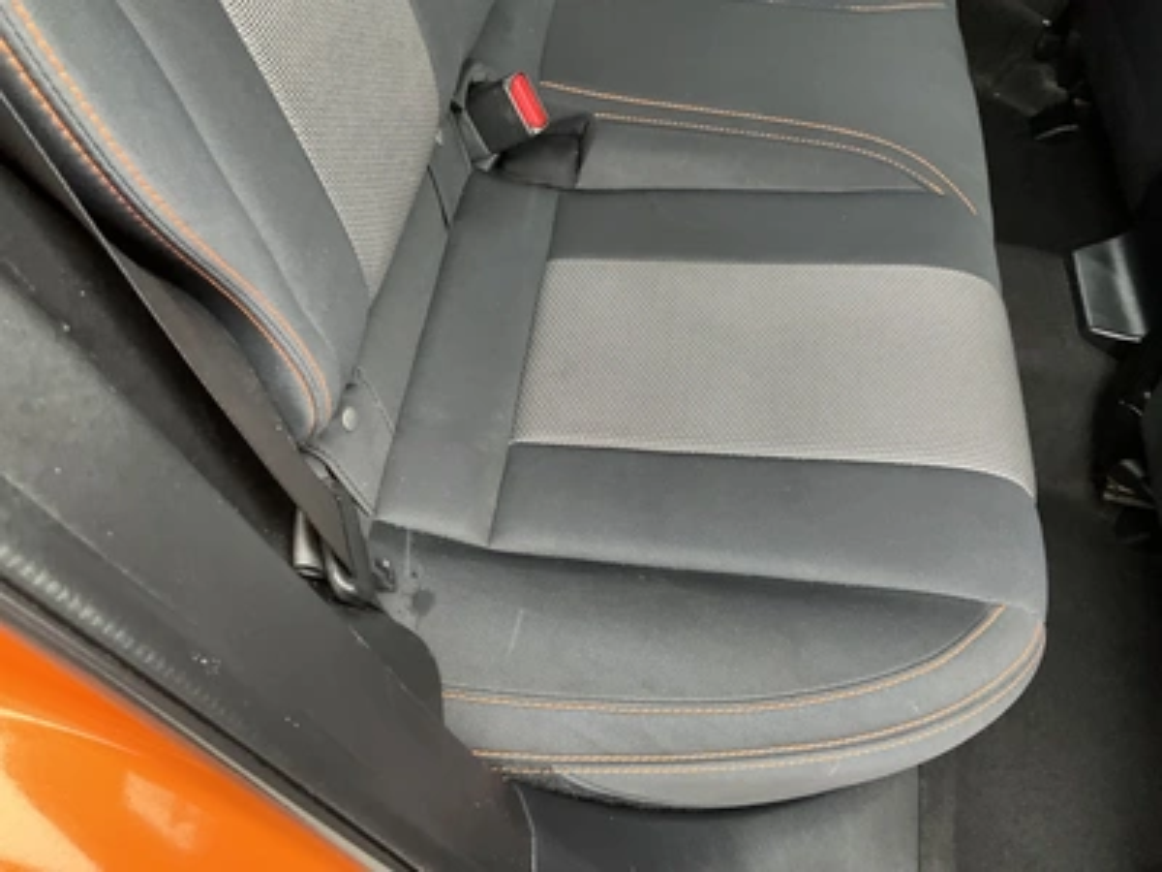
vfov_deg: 48.2
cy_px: 436
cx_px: 581
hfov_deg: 61.7
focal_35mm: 29
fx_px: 973
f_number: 1.8
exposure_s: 1/60
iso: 160
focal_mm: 3
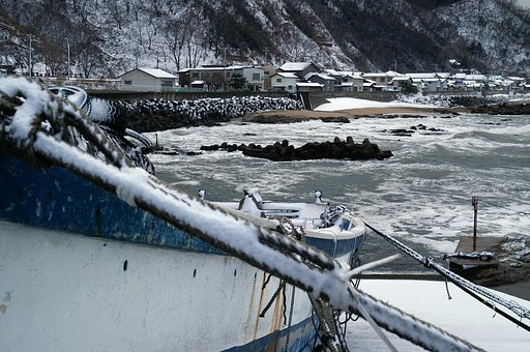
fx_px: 882
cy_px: 176
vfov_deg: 22.6
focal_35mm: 60
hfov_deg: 33.4
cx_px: 265
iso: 200
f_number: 8
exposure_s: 1/500
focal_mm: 40
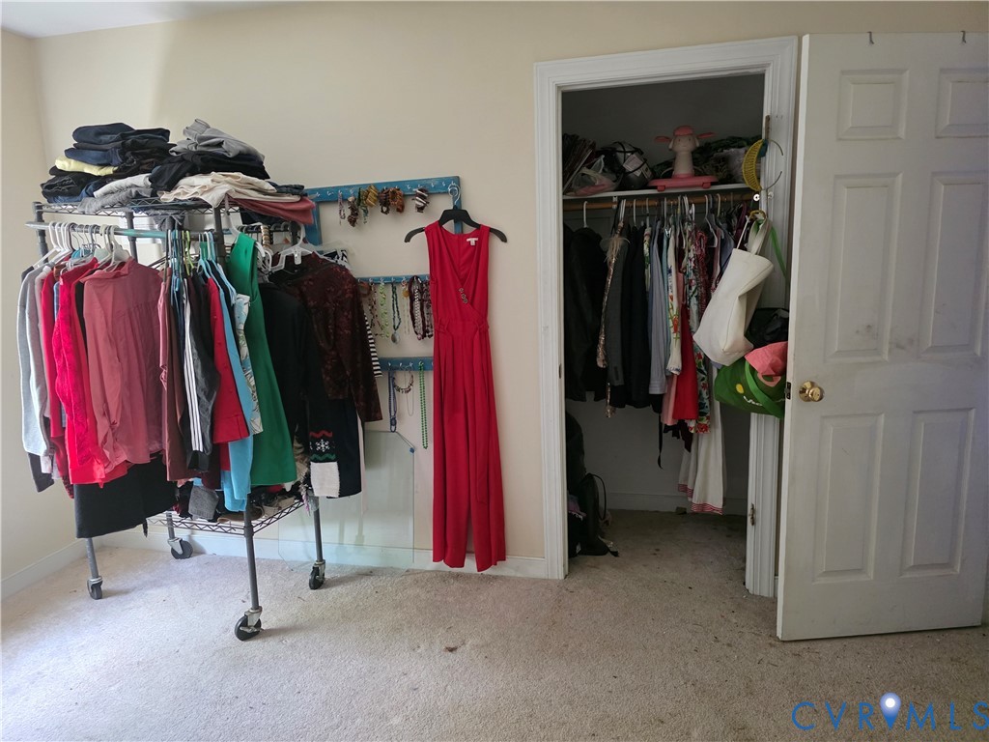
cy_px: 371
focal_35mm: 23
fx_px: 657
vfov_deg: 58.9
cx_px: 494
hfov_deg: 73.9
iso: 1250
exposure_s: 1/60
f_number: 1.7
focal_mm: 6.3
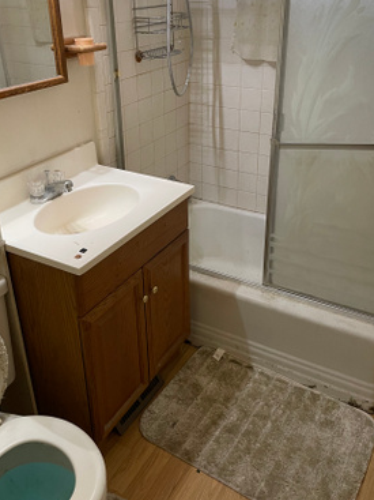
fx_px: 490
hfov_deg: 41.8
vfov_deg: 53.7
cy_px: 204
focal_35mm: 34
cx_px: 188
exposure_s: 1/60
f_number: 1.6
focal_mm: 4.2
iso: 200
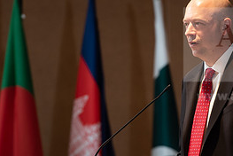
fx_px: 2857
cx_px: 157
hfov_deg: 4.7
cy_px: 115
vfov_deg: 3.1
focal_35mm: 441
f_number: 3.2
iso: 1250
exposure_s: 1/200
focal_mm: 200
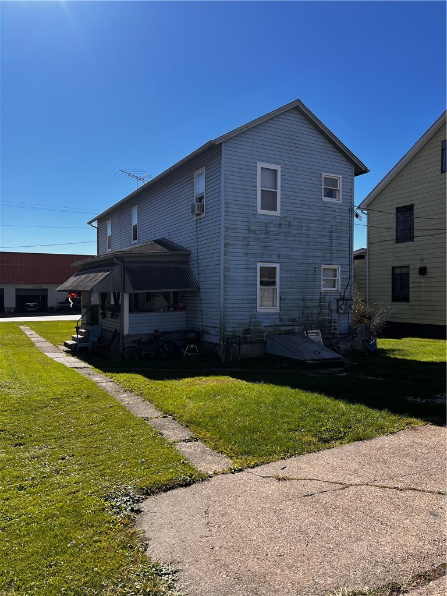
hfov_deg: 53.1
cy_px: 298
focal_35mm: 26
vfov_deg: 67.3
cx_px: 224
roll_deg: -0.9
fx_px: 448
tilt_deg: +0.5
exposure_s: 1/3831
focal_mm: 5.7
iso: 50
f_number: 1.5
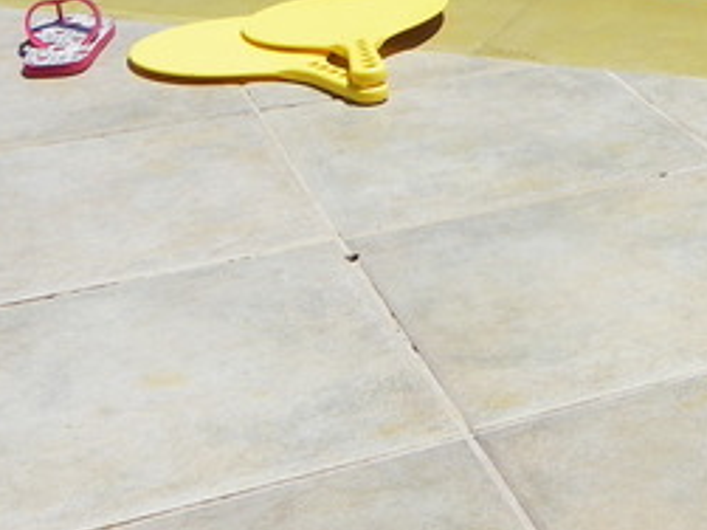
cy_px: -180
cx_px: 961
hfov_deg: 21.0
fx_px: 1694
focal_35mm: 83
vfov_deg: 16.7
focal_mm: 4.6
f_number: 5.6
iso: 64
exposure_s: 1/500
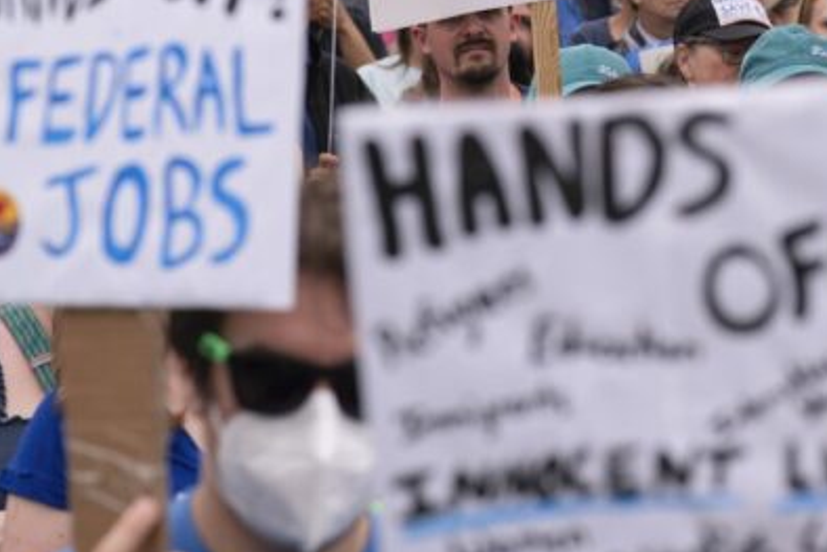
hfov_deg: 13.6
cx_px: 722
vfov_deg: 9.1
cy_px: 34
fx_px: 3447
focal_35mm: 150
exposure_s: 1/320
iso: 100
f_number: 4.5
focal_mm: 77
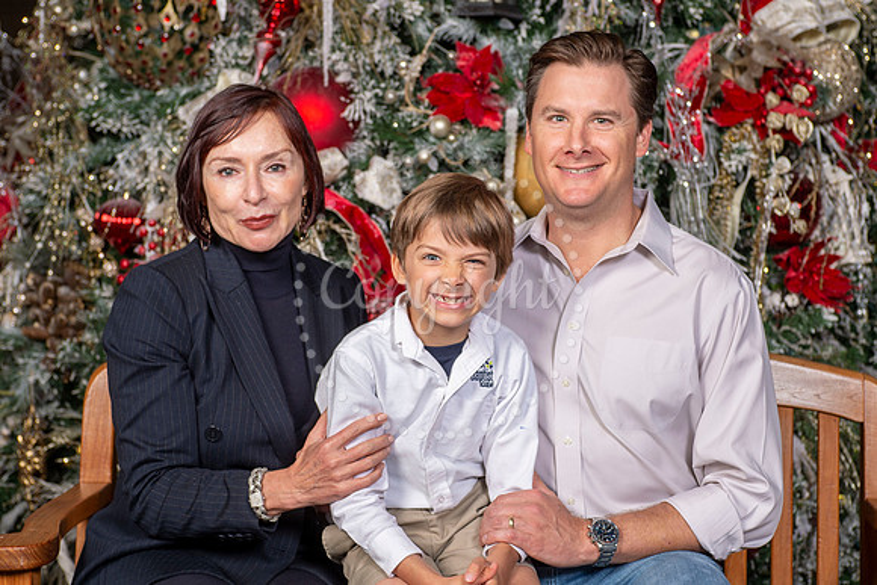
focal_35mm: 77
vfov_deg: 17.8
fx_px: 1871
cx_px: 467
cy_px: 324
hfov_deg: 26.4
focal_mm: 62
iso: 160
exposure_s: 1/125
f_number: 7.1
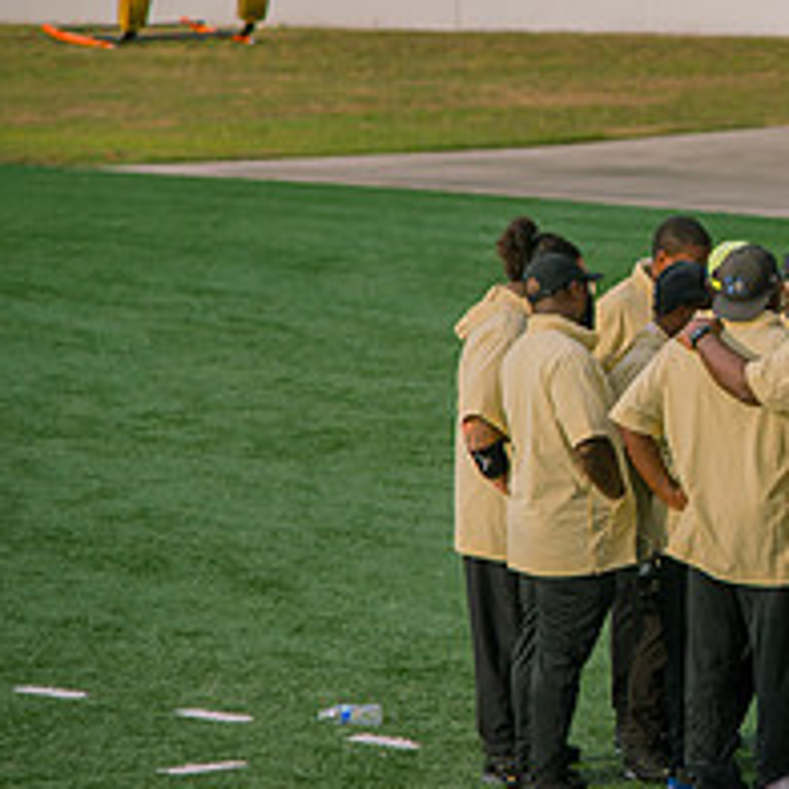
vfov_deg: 6.6
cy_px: 310
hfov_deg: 6.6
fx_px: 6808
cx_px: 966
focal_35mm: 264
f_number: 4
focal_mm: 105
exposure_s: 1/400
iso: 100
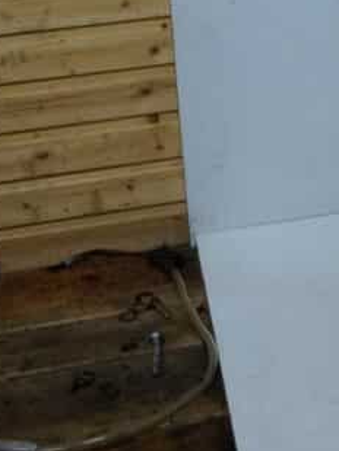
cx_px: 477
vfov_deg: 20.4
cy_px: -171
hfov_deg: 16.0
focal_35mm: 86
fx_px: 1122
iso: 1000
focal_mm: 18
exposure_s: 1/60
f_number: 5
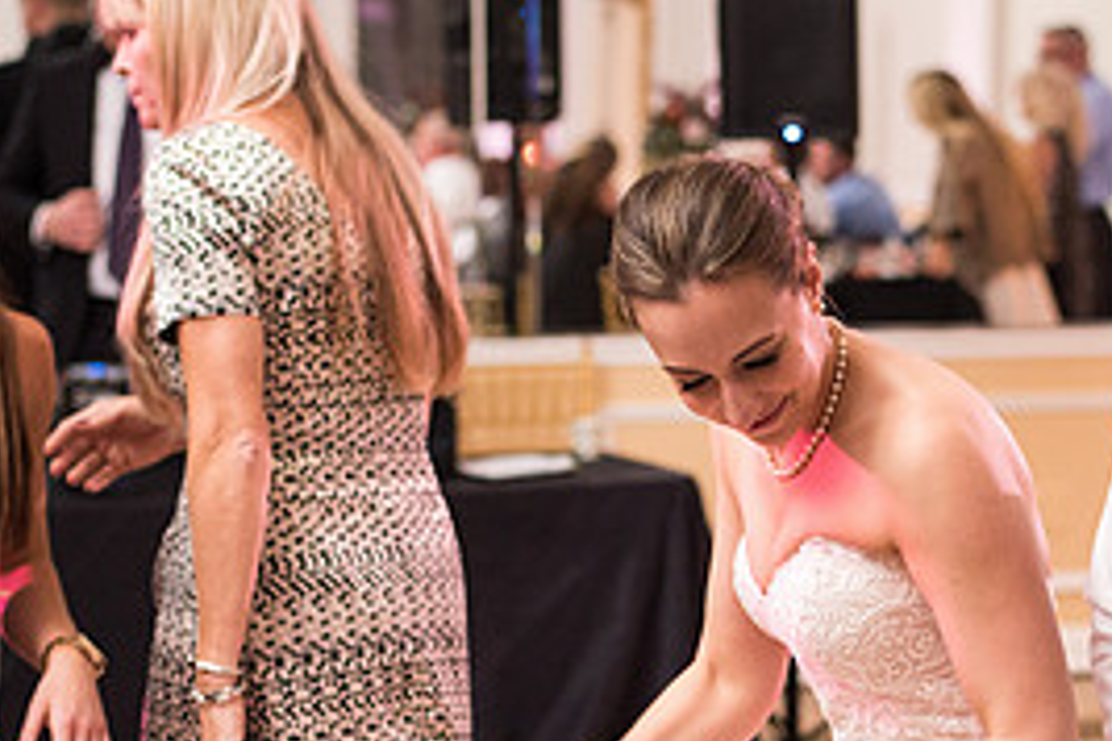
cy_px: 602
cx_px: 775
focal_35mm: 126
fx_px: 3892
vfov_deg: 10.8
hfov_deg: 16.2
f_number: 2.8
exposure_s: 1/200
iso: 1000
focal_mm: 58
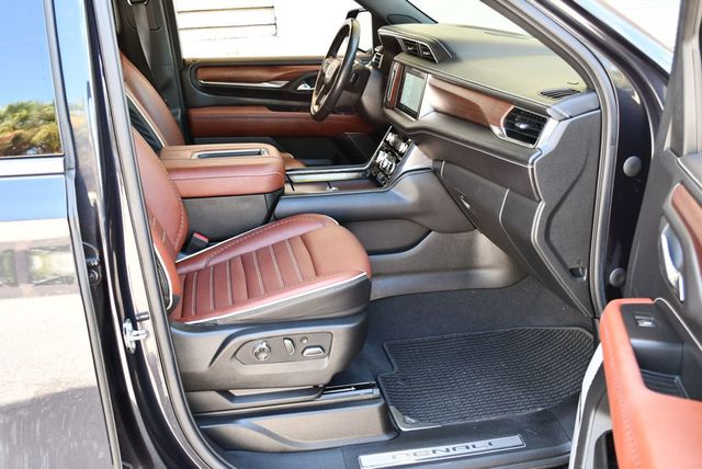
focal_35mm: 36
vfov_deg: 36.9
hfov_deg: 53.1
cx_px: 351
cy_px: 234
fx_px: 703
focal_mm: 18
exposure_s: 1/200
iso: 800
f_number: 3.5
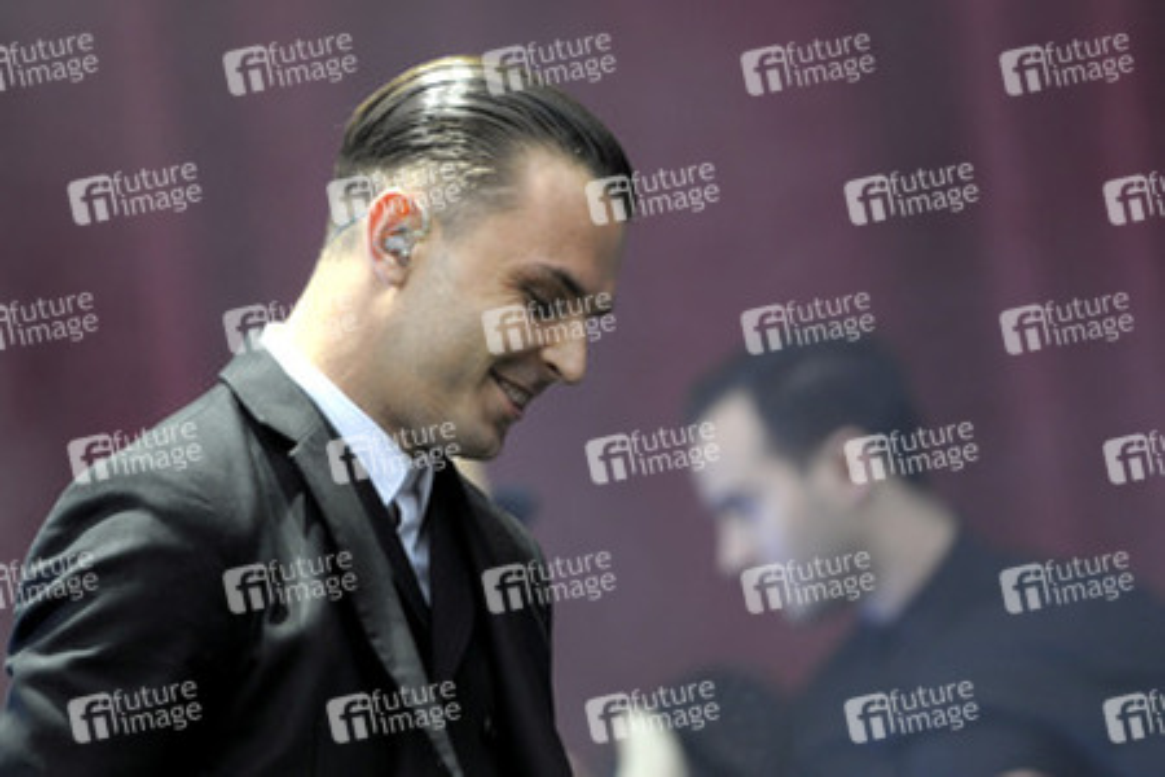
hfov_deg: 6.9
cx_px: 582
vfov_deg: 4.6
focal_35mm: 300
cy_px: 388
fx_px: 9708
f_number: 2.8
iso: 400
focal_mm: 200
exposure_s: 1/320
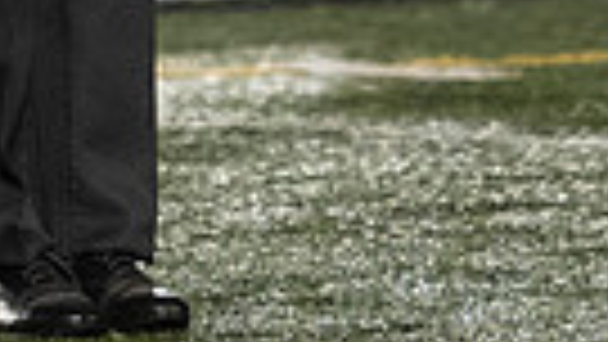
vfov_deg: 0.9
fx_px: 21124
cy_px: -649
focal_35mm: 1310
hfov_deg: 1.6
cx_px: 480
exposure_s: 1/640
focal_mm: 200
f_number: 2.8
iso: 4000
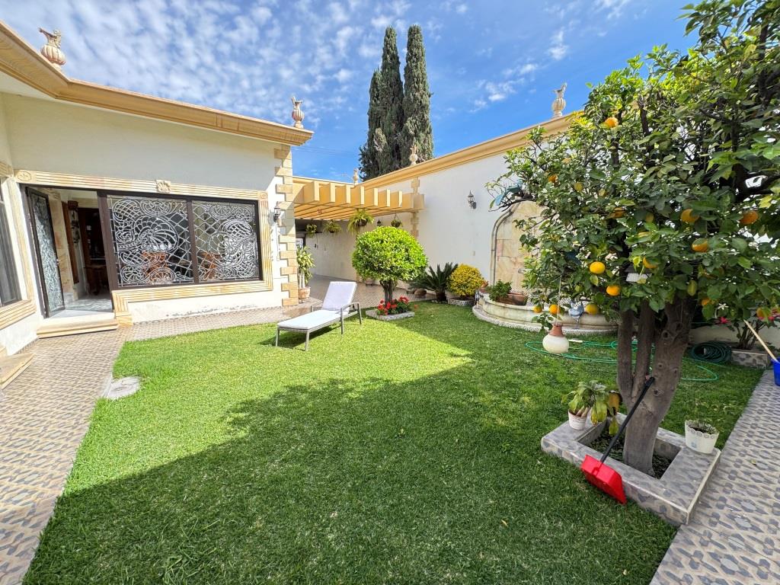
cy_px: 292
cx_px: 390
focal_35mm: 14
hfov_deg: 102.1
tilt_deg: -8.5
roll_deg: +0.8
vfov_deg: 85.7
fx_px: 315
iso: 40
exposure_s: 1/340
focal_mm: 2.22
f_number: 2.2
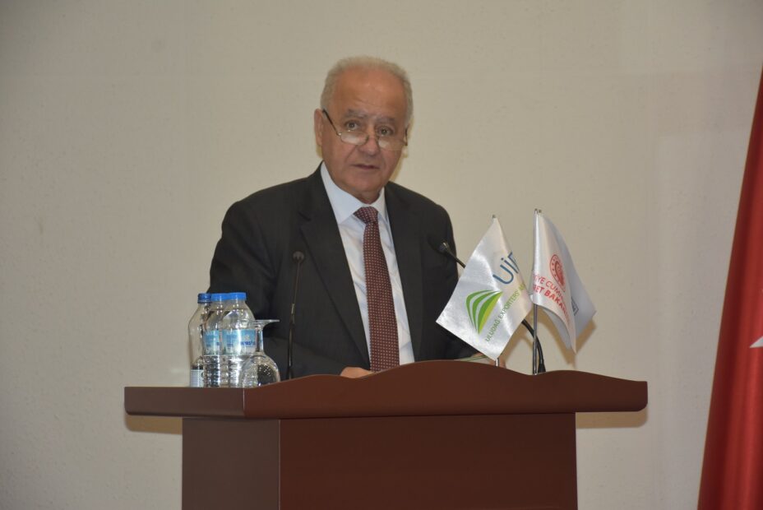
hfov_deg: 16.1
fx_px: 2704
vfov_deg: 10.8
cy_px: 255
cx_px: 382
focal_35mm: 128
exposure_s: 1/60
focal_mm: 85
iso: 900
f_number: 5.3
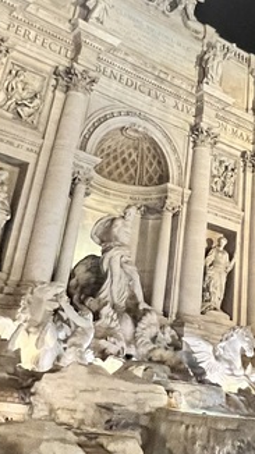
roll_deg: -8.1
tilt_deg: +28.9
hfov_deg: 29.5
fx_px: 482
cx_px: 170
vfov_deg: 48.2
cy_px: 103
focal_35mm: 40
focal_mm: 1.57
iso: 1000
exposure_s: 1/33
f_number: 1.8
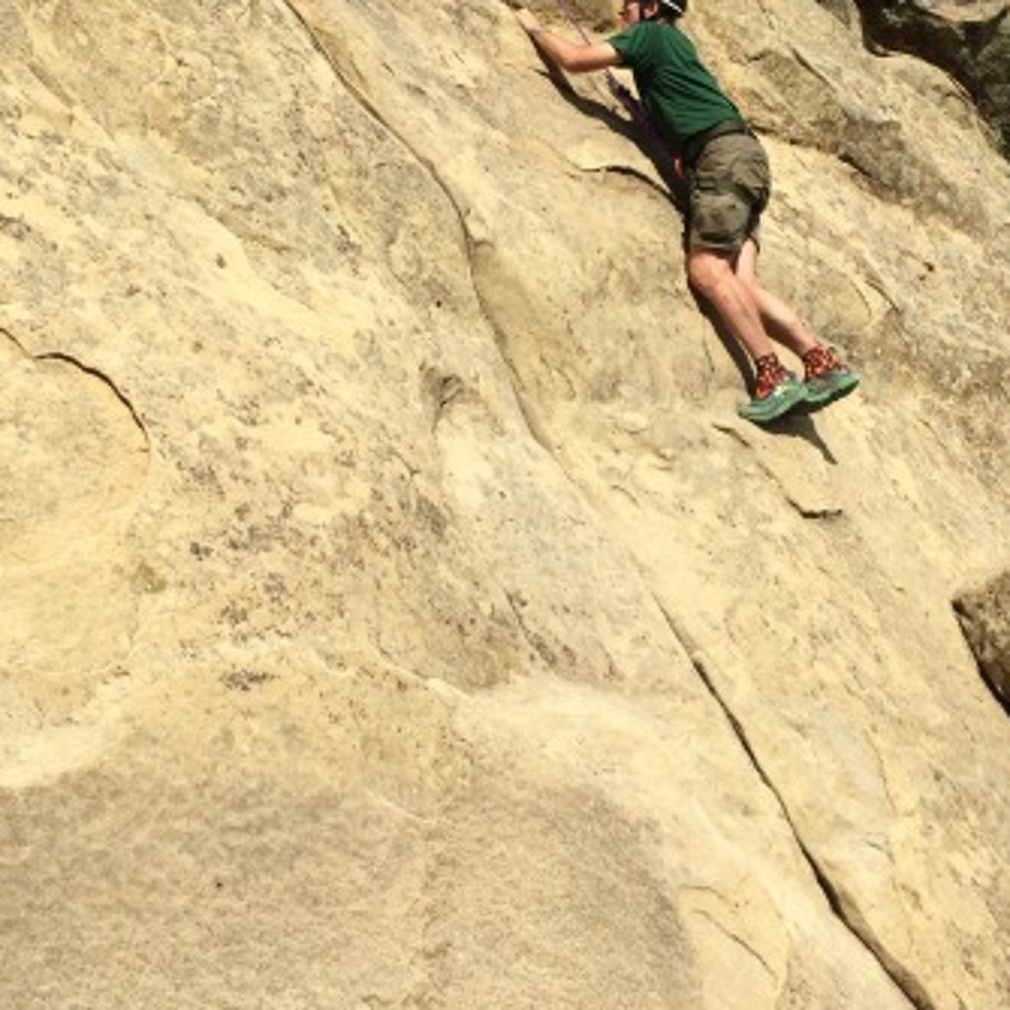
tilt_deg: +16.4
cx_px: 561
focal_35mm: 49
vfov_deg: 34.5
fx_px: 1618
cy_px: 371
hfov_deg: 34.6
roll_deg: +6.7
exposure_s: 1/3165
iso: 32
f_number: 2.2
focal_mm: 4.15
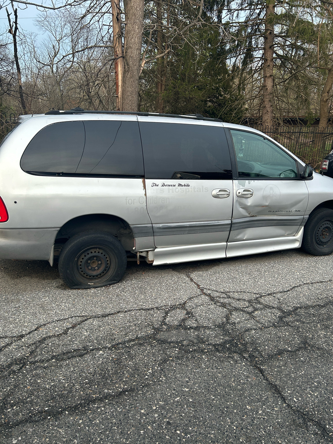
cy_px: 222
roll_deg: -0.7
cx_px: 166
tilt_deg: -15.9
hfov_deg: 53.1
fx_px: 333
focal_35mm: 26
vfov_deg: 67.3
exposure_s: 1/121
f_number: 1.5
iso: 125
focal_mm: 5.7
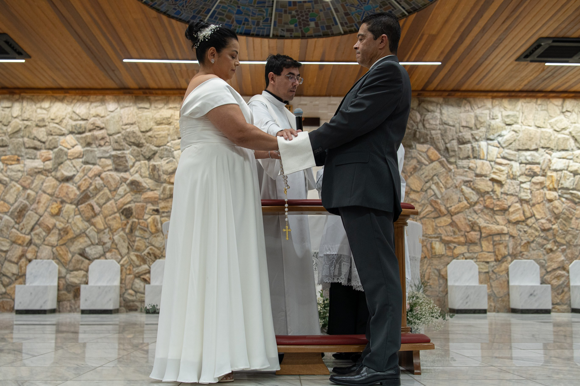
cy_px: 193
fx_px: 652
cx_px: 290
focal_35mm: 40
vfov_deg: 33.0
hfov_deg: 47.9
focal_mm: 27
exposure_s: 1/160
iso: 640
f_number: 2.8
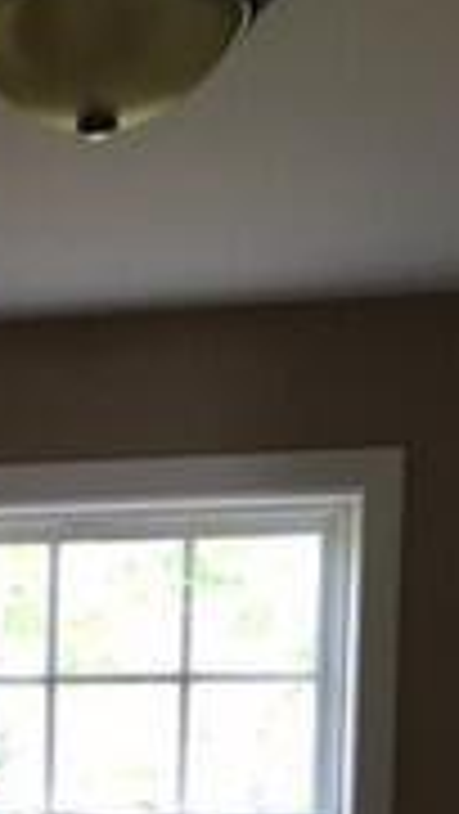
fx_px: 1815
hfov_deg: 13.7
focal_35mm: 84
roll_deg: -0.3
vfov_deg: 23.6
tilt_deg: +1.2
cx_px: -194
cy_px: 908
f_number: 2.2
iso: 25
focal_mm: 4.15
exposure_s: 1/15
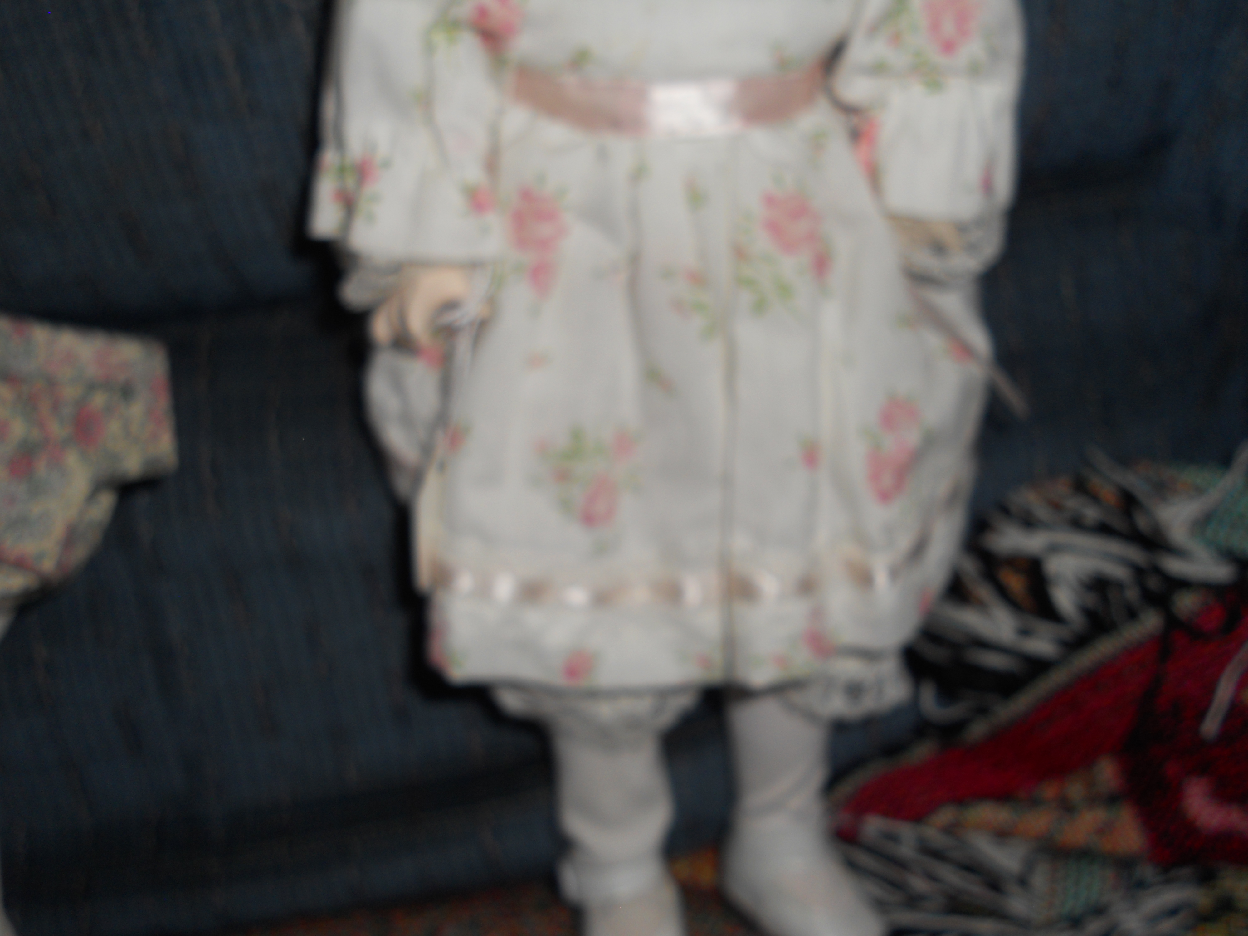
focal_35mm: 32
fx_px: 1154
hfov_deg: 56.8
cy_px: 468
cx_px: 624
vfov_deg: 44.2
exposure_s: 1/25
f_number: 8.8
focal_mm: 5.8
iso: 80
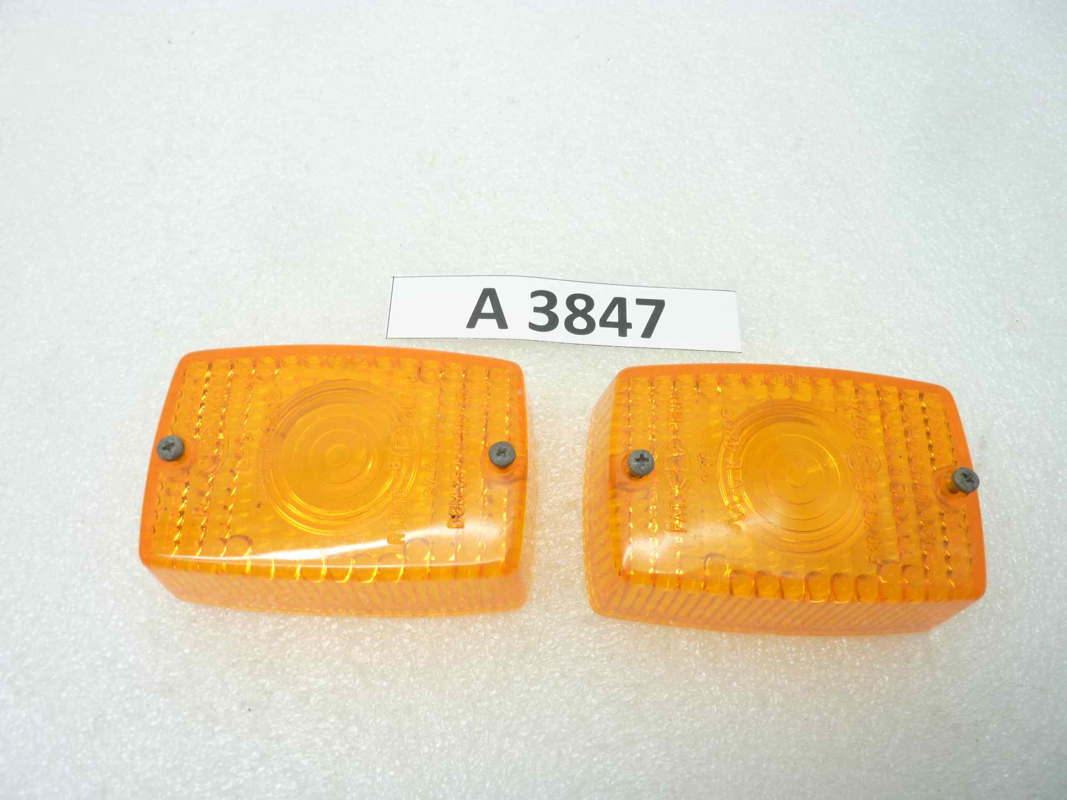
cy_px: 400
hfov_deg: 69.4
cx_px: 534
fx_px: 771
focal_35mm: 25
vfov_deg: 54.9
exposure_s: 1/15
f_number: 3.3
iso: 80
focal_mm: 4.1
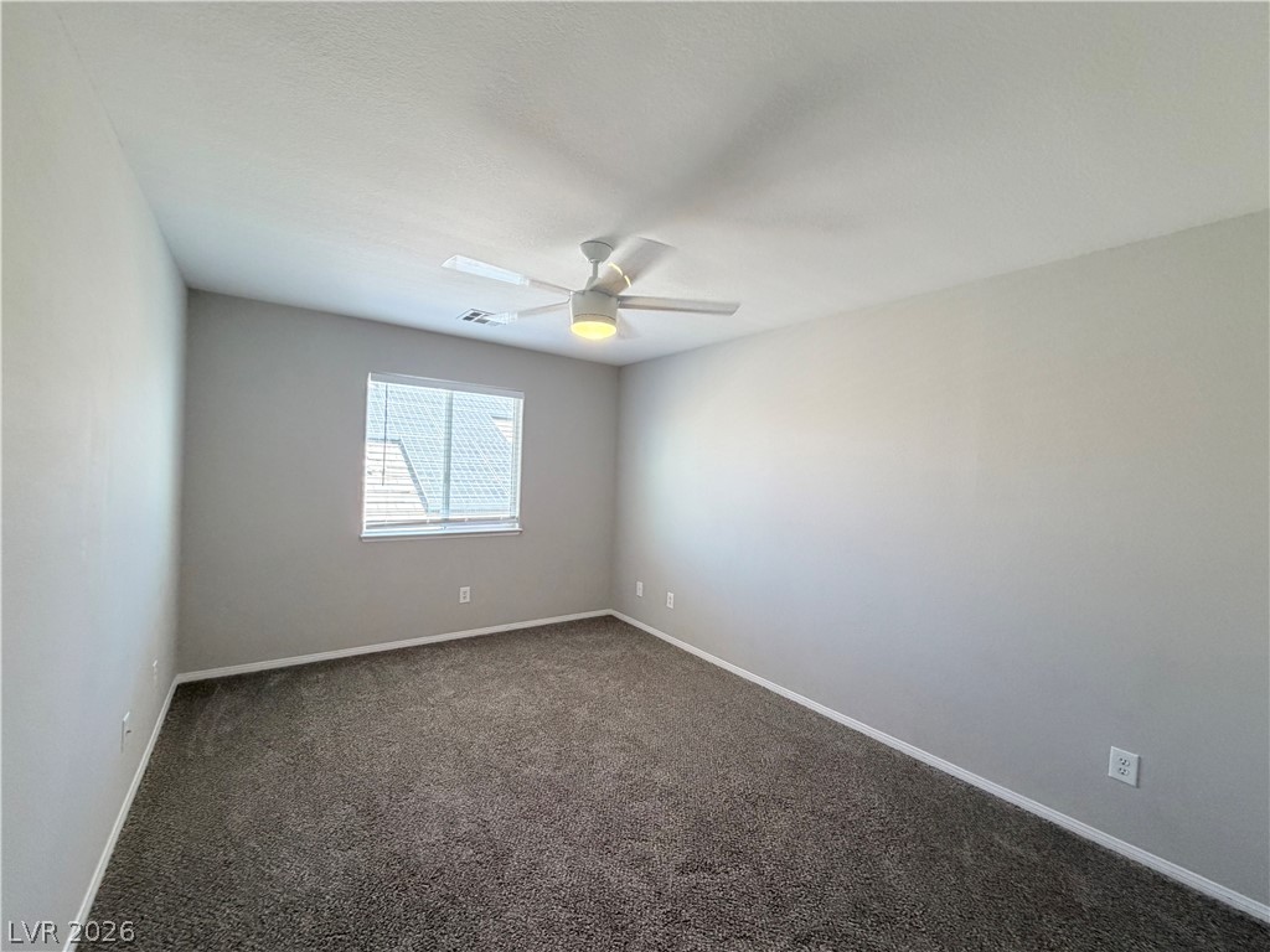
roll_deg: -2.1
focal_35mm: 14
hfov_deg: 102.1
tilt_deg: -0.1
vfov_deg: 85.7
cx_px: 635
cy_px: 476
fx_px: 514
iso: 250
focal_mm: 2.22
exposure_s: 1/120
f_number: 2.2
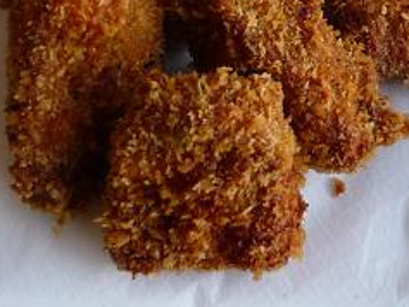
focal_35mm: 107
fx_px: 1265
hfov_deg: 18.4
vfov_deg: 12.9
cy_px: -186
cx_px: 226
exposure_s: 1/80
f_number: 2.8
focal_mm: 5.5
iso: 100
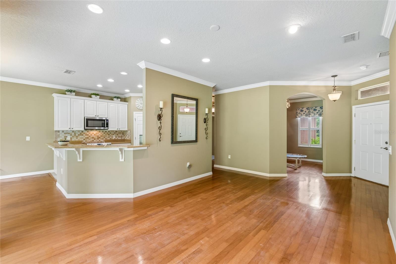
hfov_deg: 100.4
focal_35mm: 15
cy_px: 132
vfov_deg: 77.3
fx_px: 165
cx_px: 198
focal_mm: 10
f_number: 7.1
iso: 100
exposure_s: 1/5
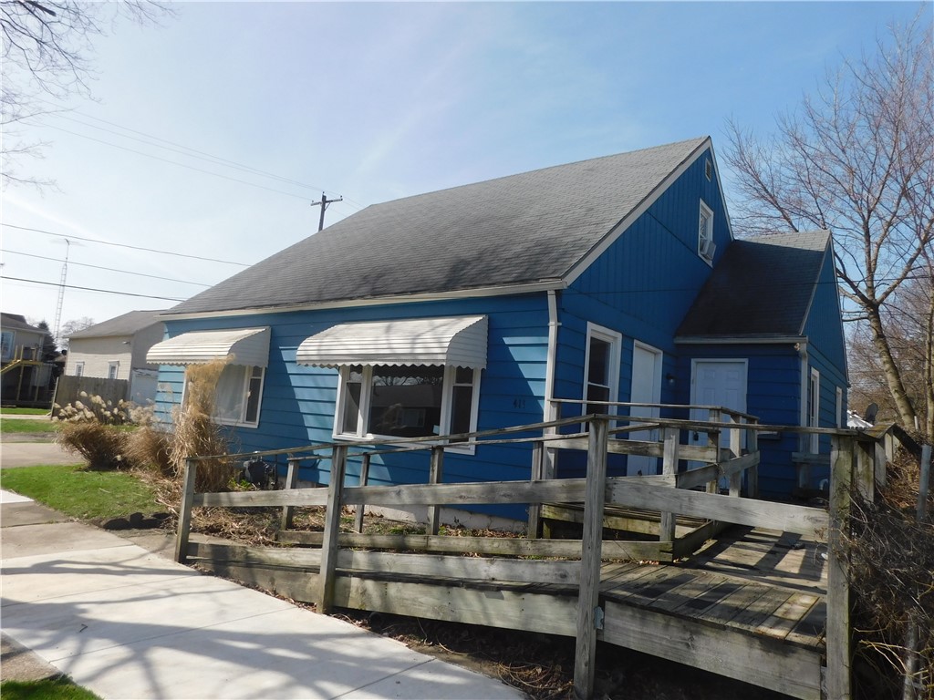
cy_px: 350
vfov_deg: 58.9
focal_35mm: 23
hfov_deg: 73.9
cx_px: 467
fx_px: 621
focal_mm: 4
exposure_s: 1/500
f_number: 6
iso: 125
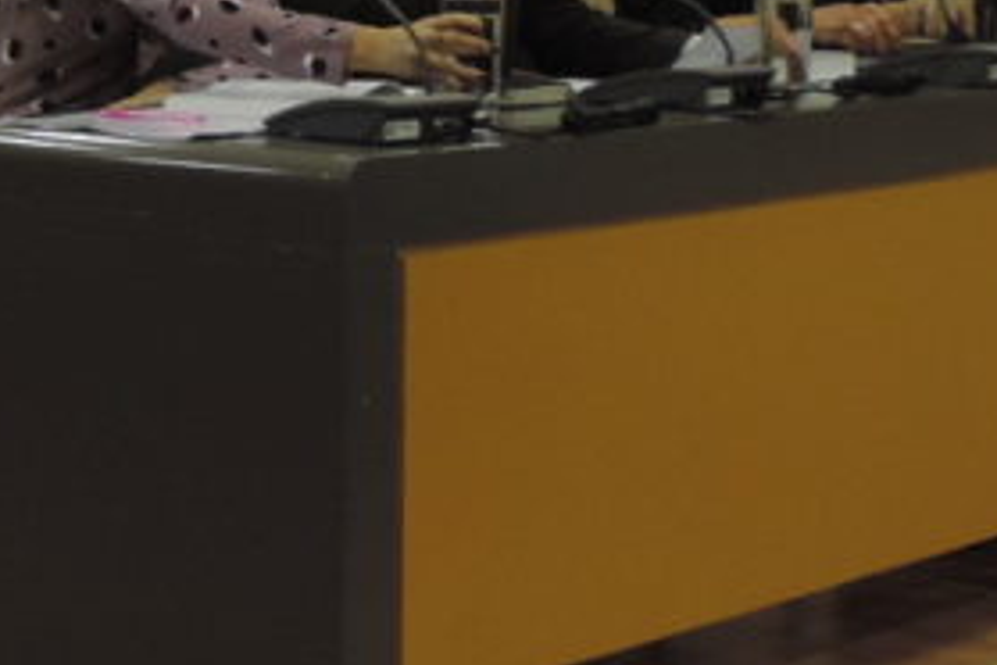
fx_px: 3489
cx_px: -557
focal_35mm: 126
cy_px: -247
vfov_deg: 10.6
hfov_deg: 14.9
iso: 280
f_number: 3.2
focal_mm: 5.8
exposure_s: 1/50
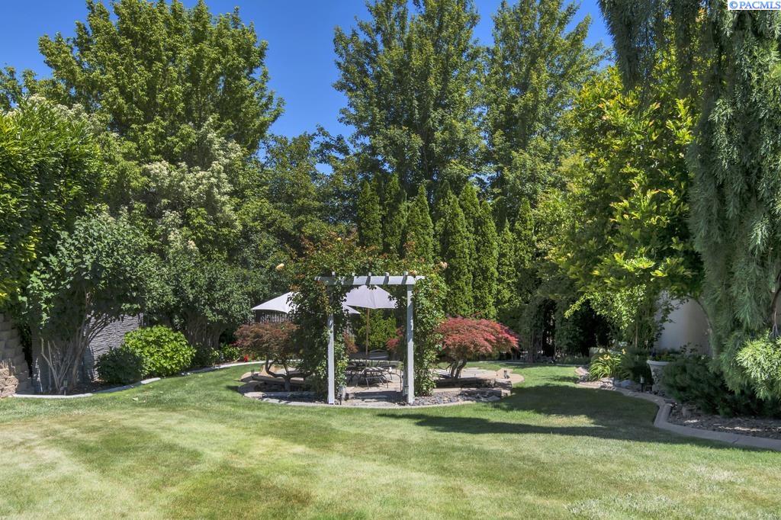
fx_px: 651
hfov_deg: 61.9
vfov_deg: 43.6
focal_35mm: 30
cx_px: 390
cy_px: 260
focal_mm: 20
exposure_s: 1/800
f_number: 5.6
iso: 64
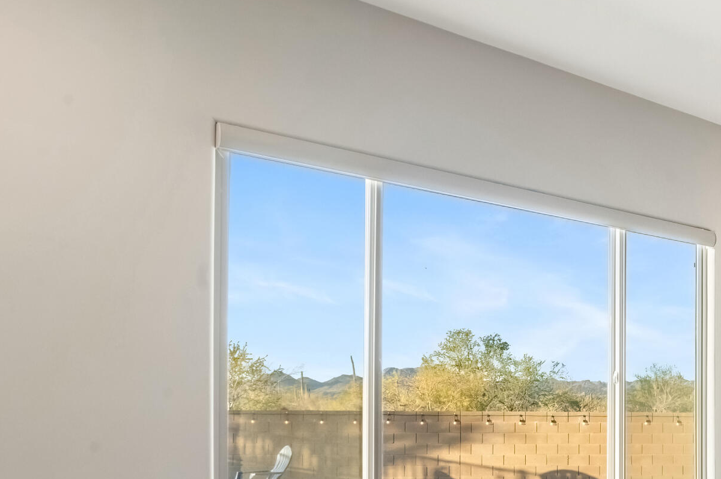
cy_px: 423
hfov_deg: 37.0
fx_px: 800
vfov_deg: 31.9
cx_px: 866
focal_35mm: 40
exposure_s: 1/30
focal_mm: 16
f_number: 13
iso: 1600
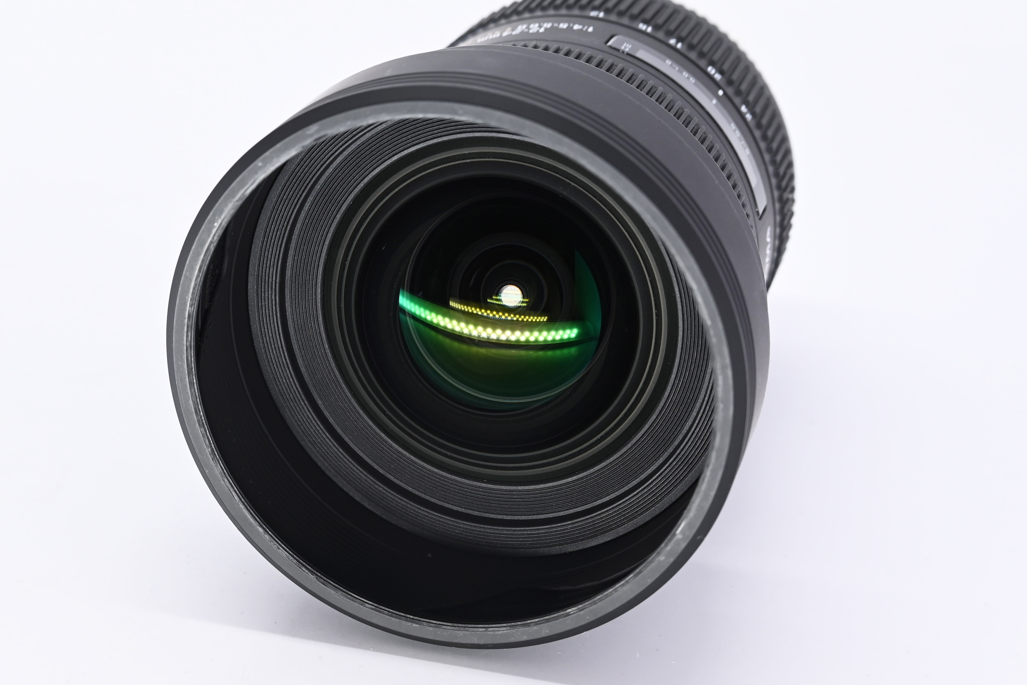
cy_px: 342
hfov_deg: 25.1
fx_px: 2311
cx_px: 514
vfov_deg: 16.9
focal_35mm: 81
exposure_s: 1/160
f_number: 9
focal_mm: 54
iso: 500
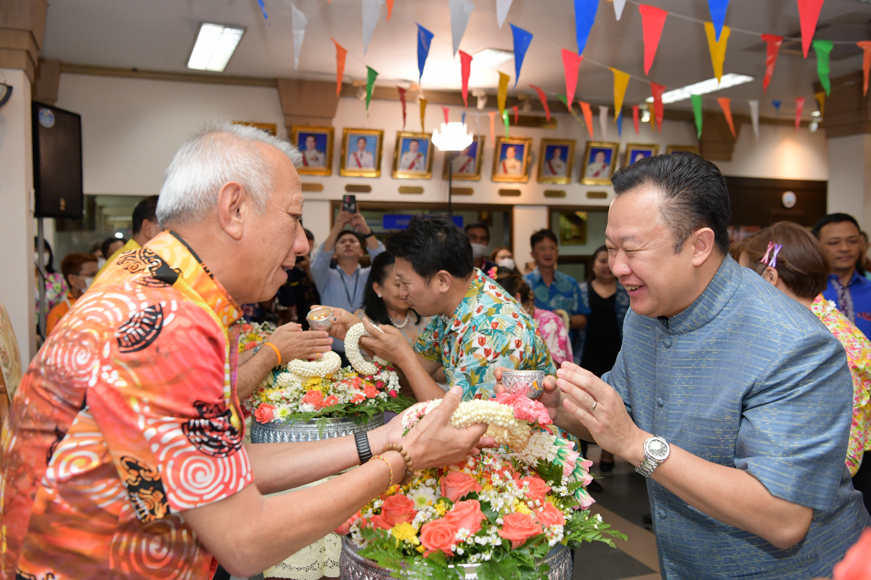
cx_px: 442
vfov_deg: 37.8
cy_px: 287
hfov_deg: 54.4
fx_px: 847
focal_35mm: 35
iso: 1000
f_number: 4
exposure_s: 1/200
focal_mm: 34
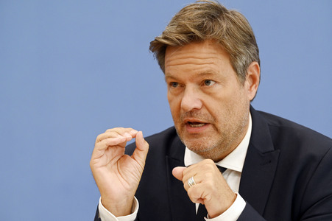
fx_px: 1336
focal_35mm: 145
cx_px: 166
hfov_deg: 14.2
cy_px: 110
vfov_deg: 9.4
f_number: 5
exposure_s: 1/1000
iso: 3200
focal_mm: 145
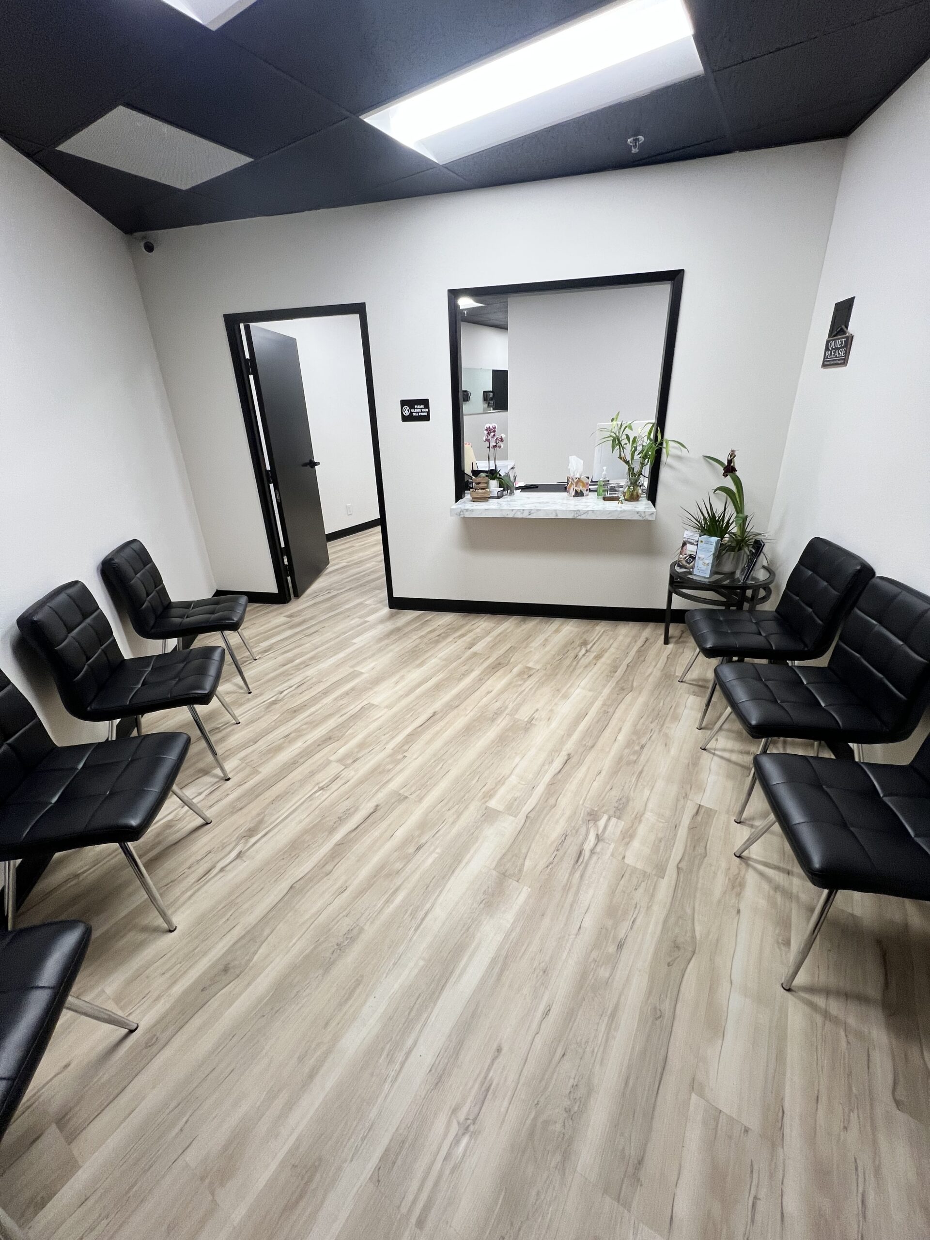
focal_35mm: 13
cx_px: 465
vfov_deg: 106.2
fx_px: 466
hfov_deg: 89.9
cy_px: 620
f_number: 1.8
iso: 100
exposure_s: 1/133
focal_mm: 1.57
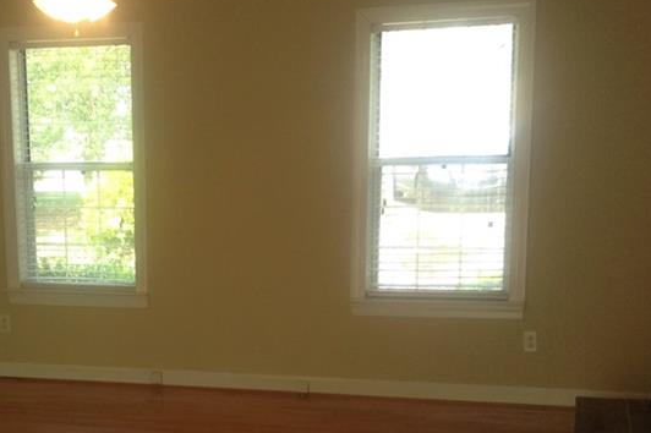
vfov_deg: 20.4
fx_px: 1193
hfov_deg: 30.3
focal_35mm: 66
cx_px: 213
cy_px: 333
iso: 32
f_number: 2.4
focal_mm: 3.3
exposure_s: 1/24
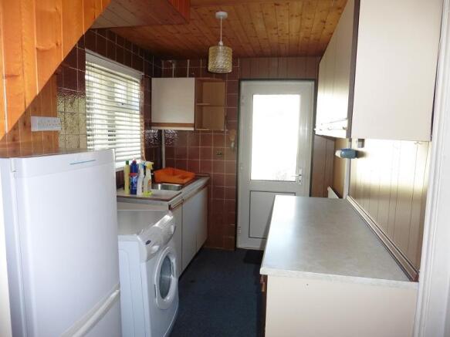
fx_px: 312
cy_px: 168
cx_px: 225
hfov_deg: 71.6
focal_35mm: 24
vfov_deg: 56.8
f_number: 3.3
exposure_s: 1/60
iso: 200
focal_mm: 4.3
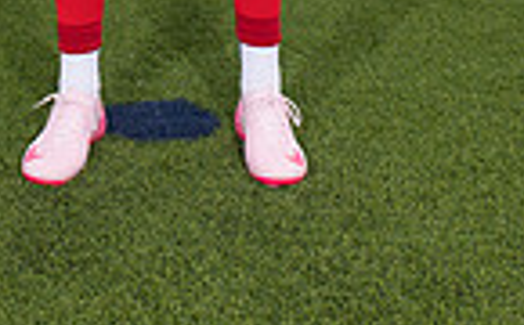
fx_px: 1582
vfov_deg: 10.1
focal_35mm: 111
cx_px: 155
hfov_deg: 18.7
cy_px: -473
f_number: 7.1
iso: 125
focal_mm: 35
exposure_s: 1/400
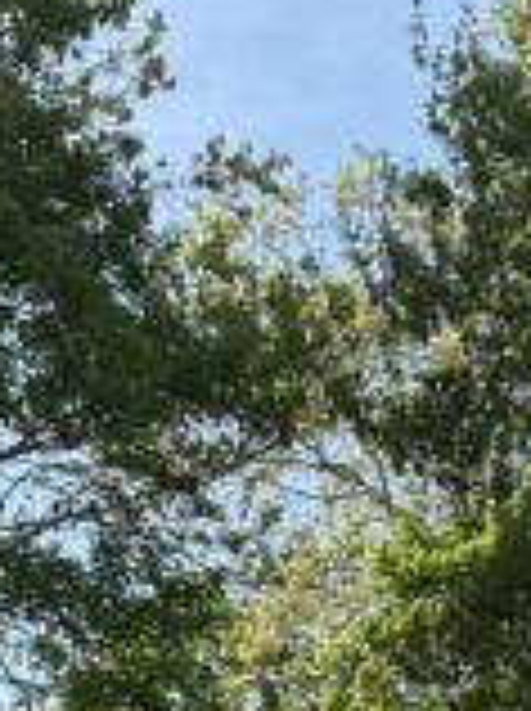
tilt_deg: -3.8
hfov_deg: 8.7
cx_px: 482
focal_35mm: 169
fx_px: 3466
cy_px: 1552
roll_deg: -0.9
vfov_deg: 10.5
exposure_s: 1/1587
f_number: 1.6
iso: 64
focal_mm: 5.96
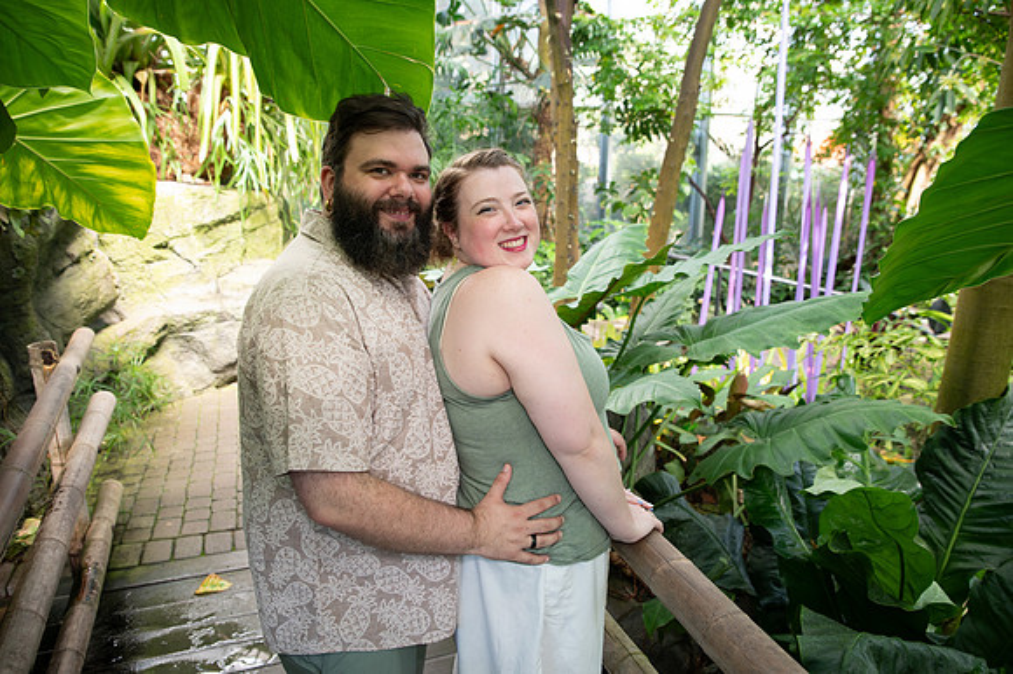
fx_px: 731
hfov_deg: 69.4
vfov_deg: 49.5
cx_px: 506
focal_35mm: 26
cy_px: 337
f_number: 3.2
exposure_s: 1/125
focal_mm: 26
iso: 800
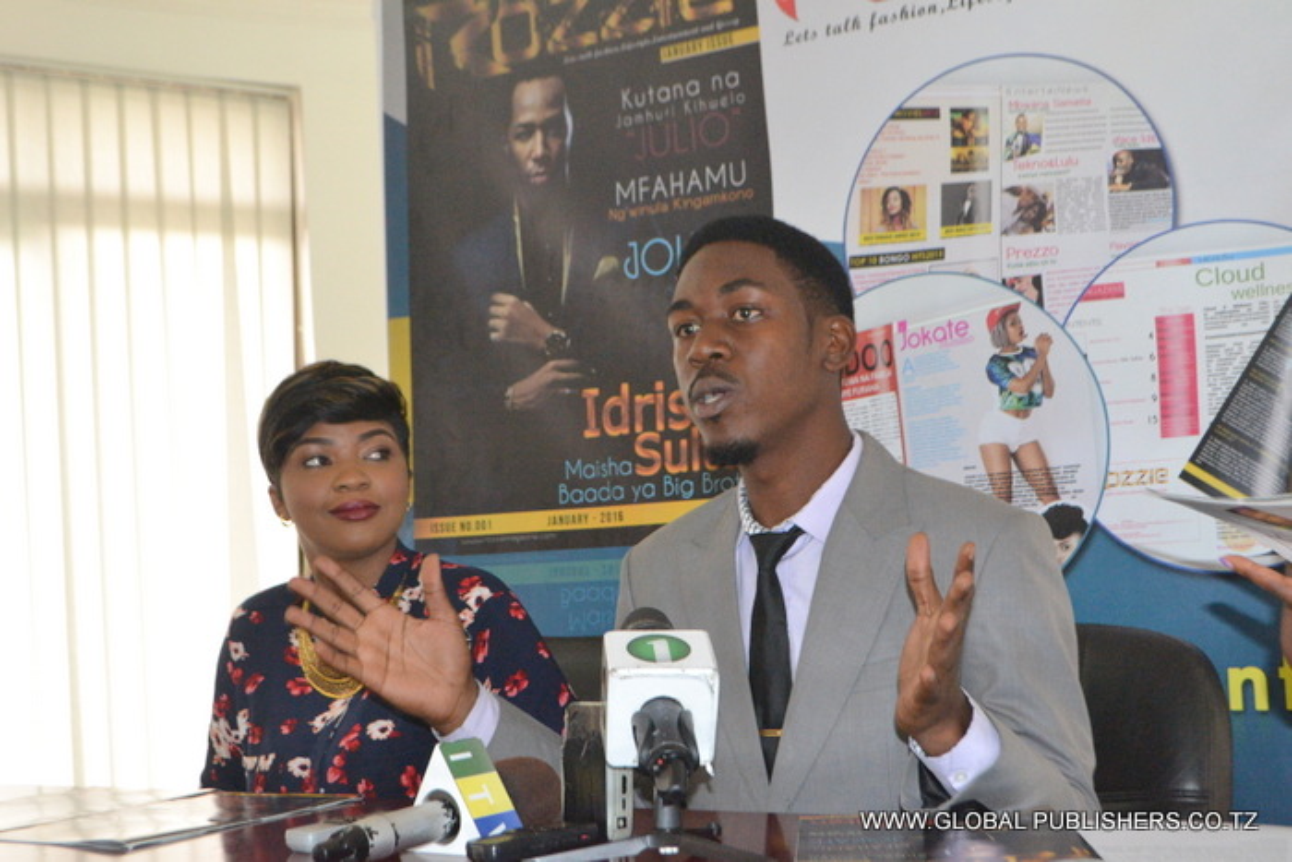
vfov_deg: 28.1
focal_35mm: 48
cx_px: 646
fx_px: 1723
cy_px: 431
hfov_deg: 41.1
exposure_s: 1/60
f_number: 7.1
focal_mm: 32
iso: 3200
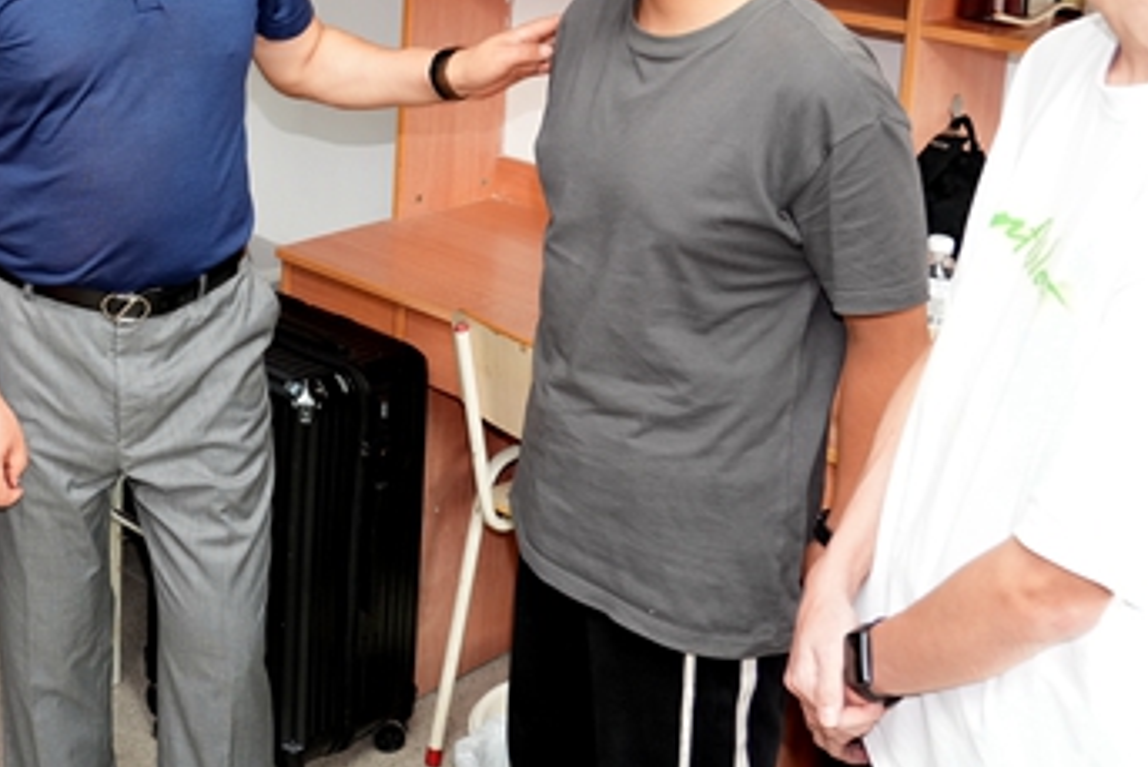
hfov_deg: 45.7
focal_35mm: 42
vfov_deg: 31.2
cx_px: 392
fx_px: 1340
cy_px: 164
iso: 1000
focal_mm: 24
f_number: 4
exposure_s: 1/60
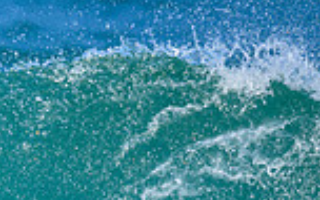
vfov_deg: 0.4
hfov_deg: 0.7
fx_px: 27105
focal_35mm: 3108
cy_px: 302
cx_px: -267
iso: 640
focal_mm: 800
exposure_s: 1/2000
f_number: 6.3
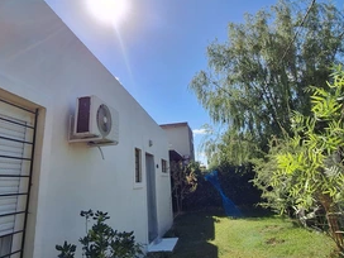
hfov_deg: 78.9
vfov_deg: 63.4
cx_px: 182
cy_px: 121
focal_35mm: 21
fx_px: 209
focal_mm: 1.74
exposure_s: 1/2833
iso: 40
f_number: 2.2
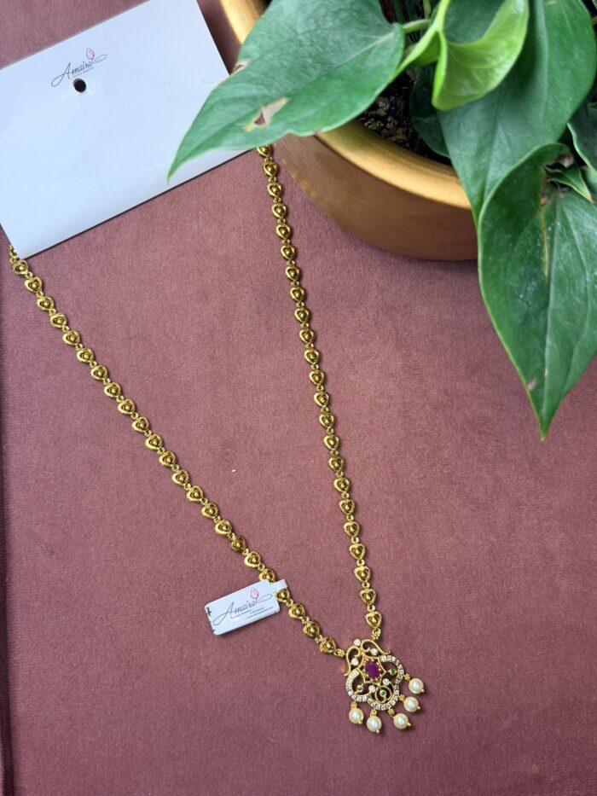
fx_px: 1104
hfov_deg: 30.3
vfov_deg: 39.7
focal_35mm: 48
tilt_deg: -79.0
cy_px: 398
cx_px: 298
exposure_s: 1/98
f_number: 1.78
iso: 100
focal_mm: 6.76
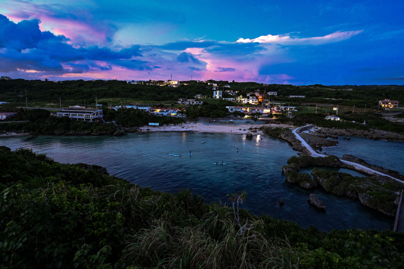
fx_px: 224
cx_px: 202
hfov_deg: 84.0
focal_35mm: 20
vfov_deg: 61.9
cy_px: 134
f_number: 2.2
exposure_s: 1/10
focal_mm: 20
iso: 6400
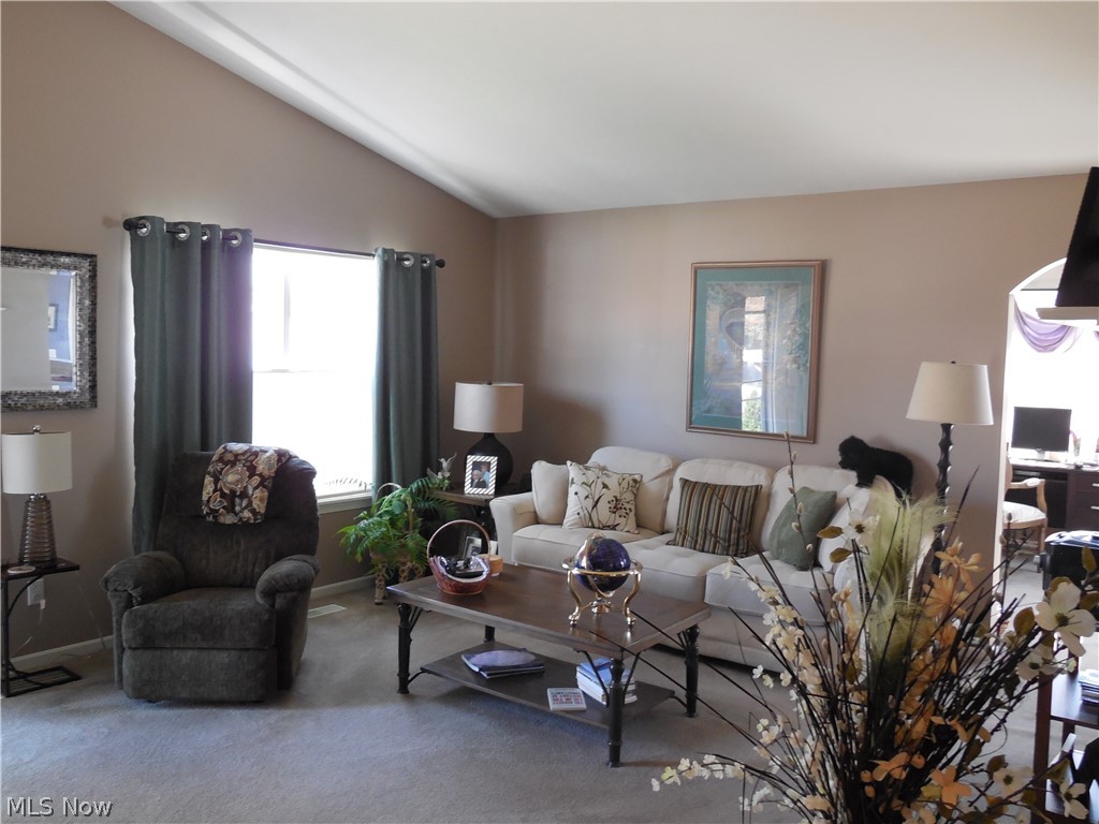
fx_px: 952
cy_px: 412
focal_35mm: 30
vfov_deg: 46.8
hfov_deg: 60.0
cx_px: 550
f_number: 3.2
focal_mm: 5.3
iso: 320
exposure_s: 1/30
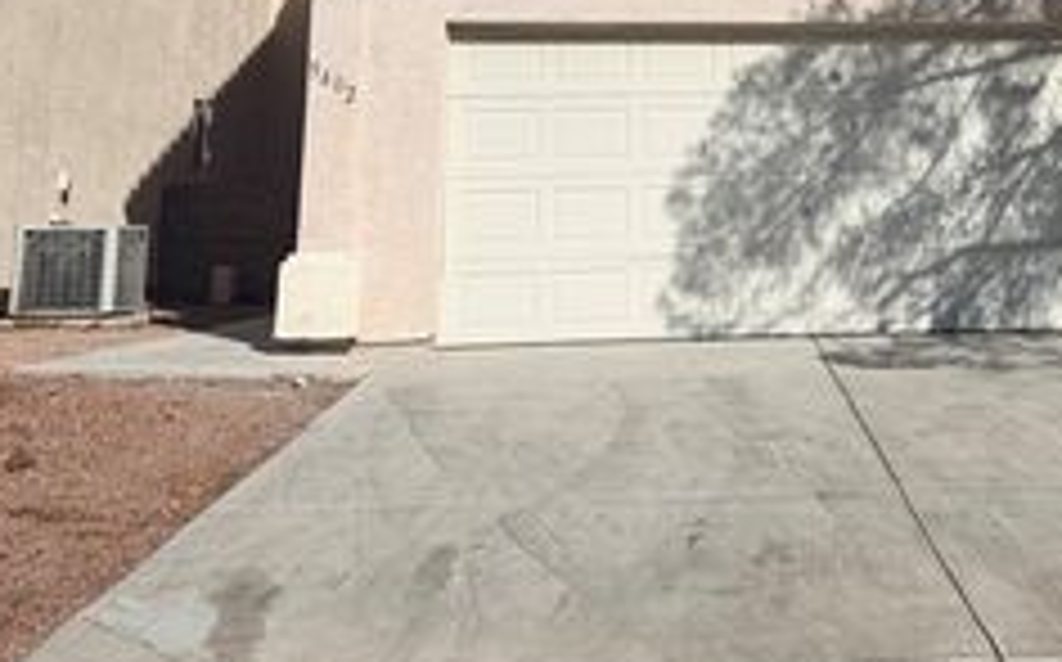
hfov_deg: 36.3
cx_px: 850
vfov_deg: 22.4
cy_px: -83
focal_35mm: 54
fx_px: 1561
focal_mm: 6.76
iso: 80
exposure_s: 1/11905
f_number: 1.78
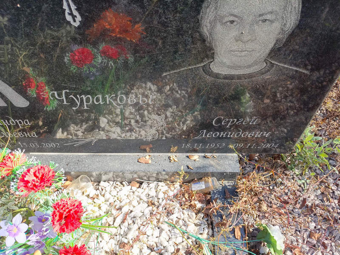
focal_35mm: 25
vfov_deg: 54.9
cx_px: 170
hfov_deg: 69.4
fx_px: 246
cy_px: 128
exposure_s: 1/240
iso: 112
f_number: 1.69
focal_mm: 4.76
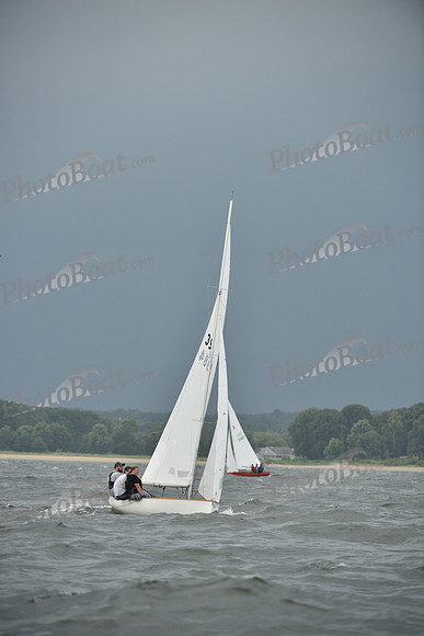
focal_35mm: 220
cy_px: 318
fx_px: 3884
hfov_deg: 6.2
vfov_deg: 9.4
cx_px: 212
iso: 320
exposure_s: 1/800
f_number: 4.5
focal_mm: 220
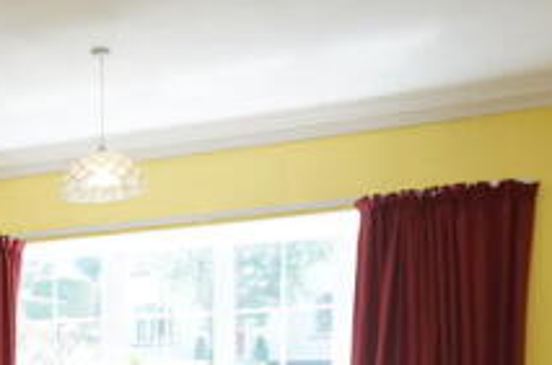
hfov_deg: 24.4
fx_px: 1132
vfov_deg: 16.8
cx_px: -140
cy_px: 536
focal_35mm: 74
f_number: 4
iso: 125
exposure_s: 1/60
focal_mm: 16
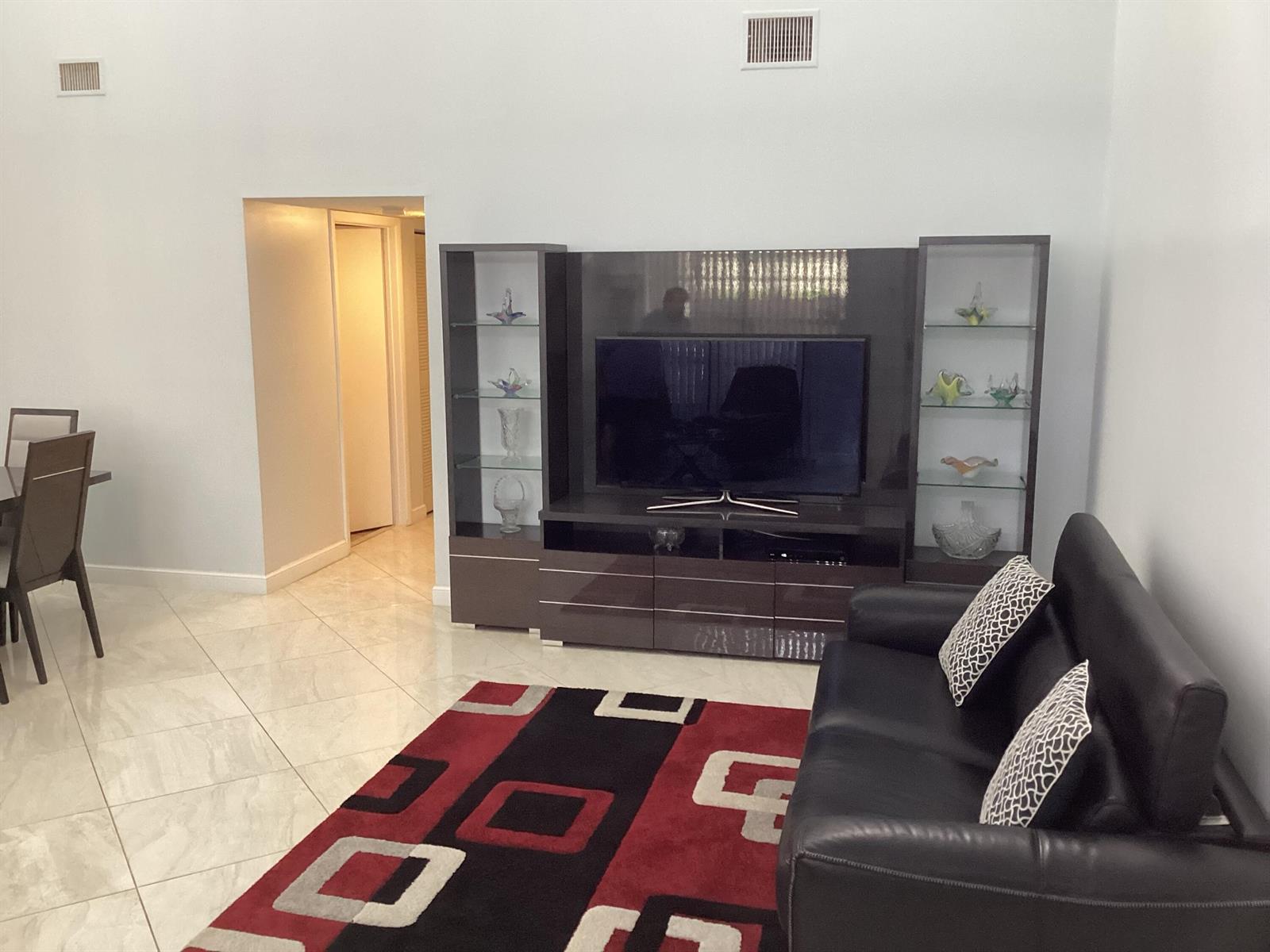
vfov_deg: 45.4
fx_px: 1137
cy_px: 476
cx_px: 635
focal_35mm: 31
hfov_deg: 58.4
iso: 200
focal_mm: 3.3
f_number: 2.4
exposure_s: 1/60
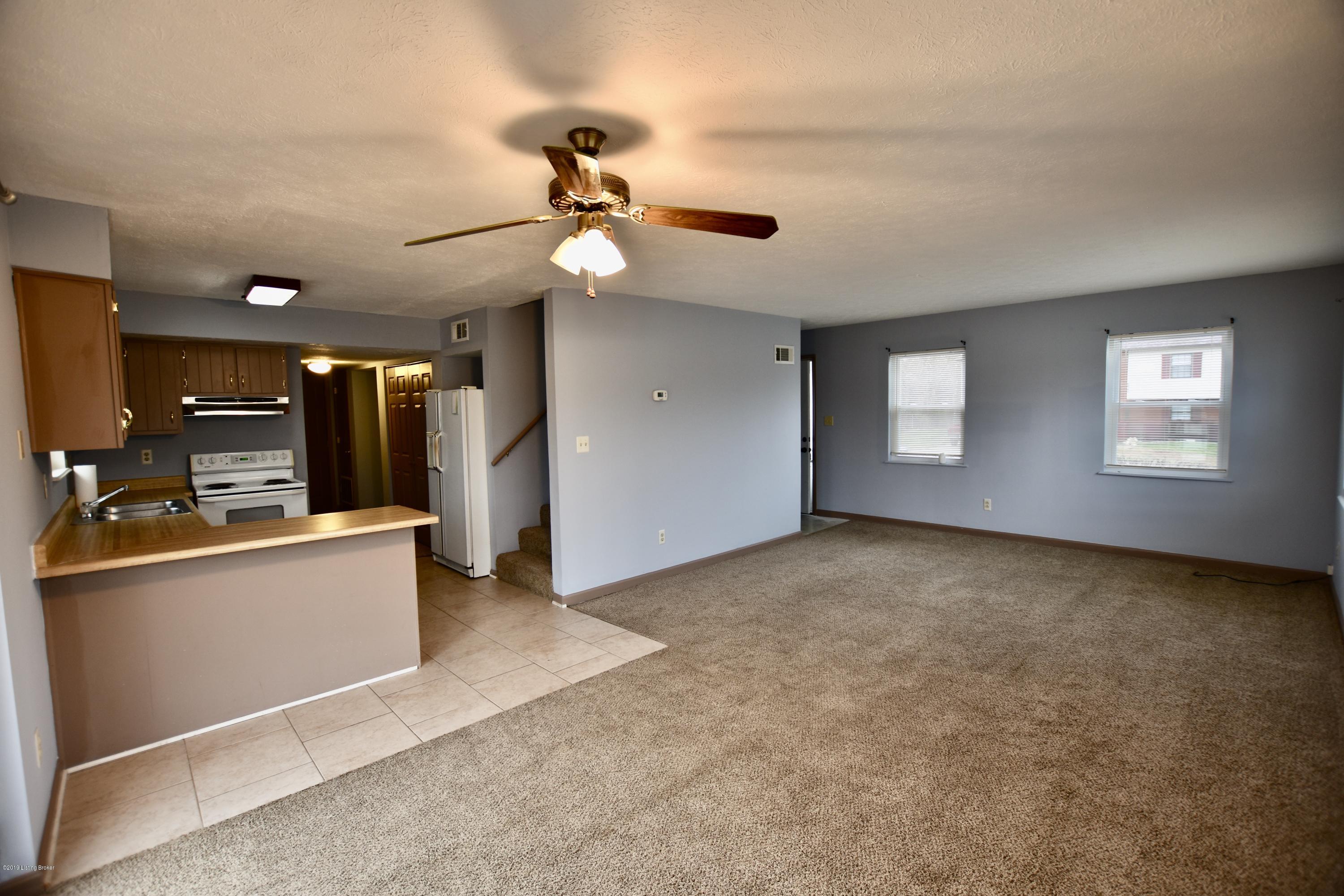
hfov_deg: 100.4
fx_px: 560
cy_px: 448
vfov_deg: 77.3
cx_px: 672
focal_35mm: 15
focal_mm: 10
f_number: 3.5
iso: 100
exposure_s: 1/15
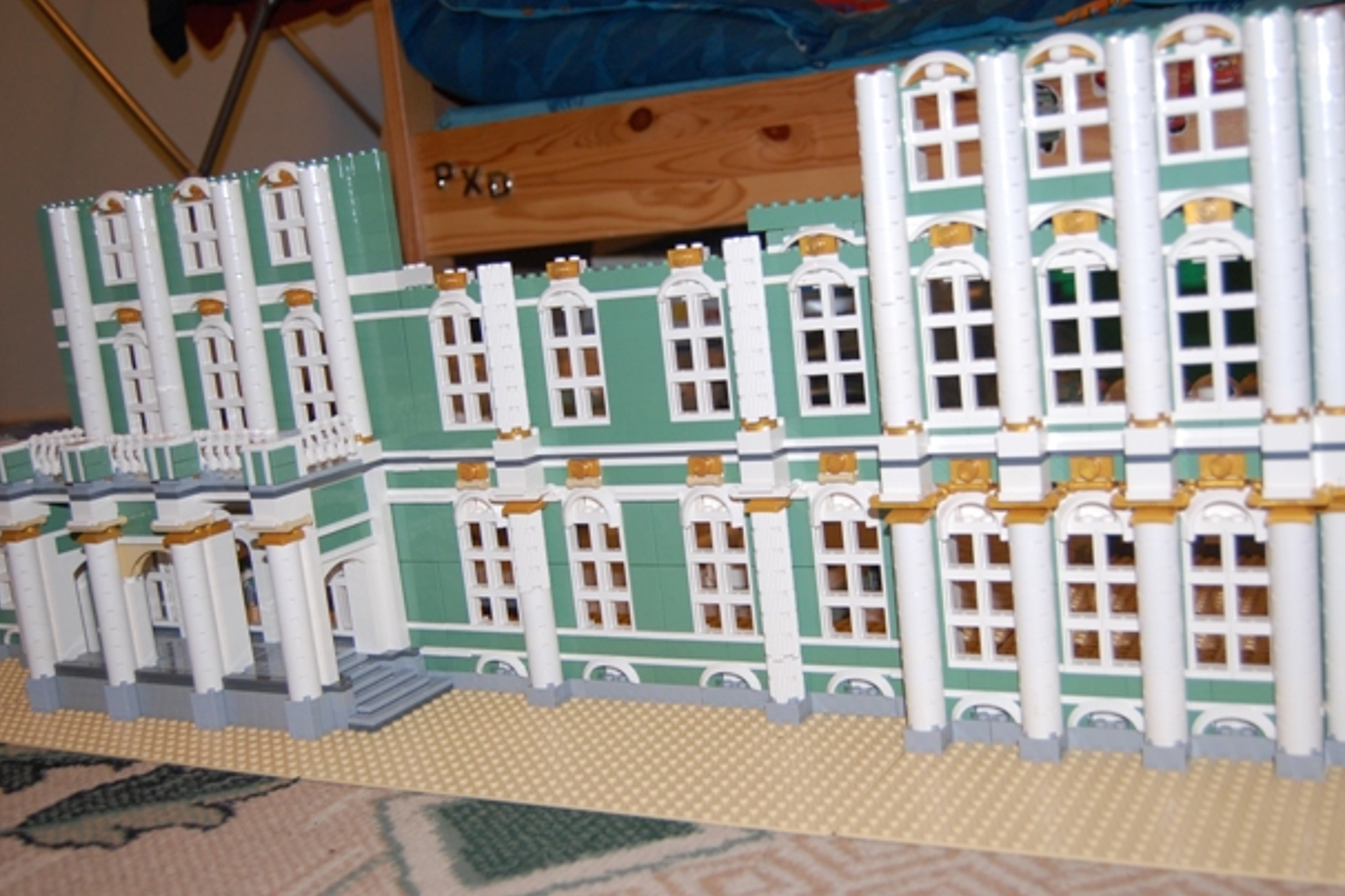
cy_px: 448
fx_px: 1420
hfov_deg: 50.7
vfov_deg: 35.1
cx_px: 675
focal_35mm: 38
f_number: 4
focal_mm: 24
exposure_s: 1/60
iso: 400
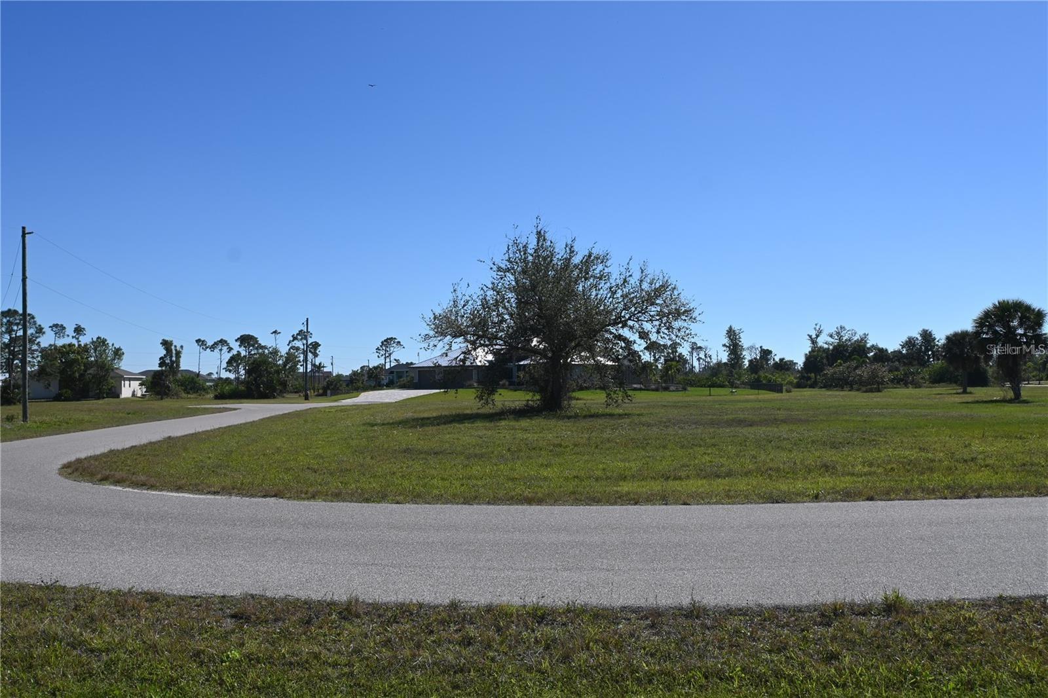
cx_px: 524
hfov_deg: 57.2
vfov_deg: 40.0
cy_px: 349
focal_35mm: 33
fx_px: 960
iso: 100
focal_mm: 22
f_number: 8
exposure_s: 1/500
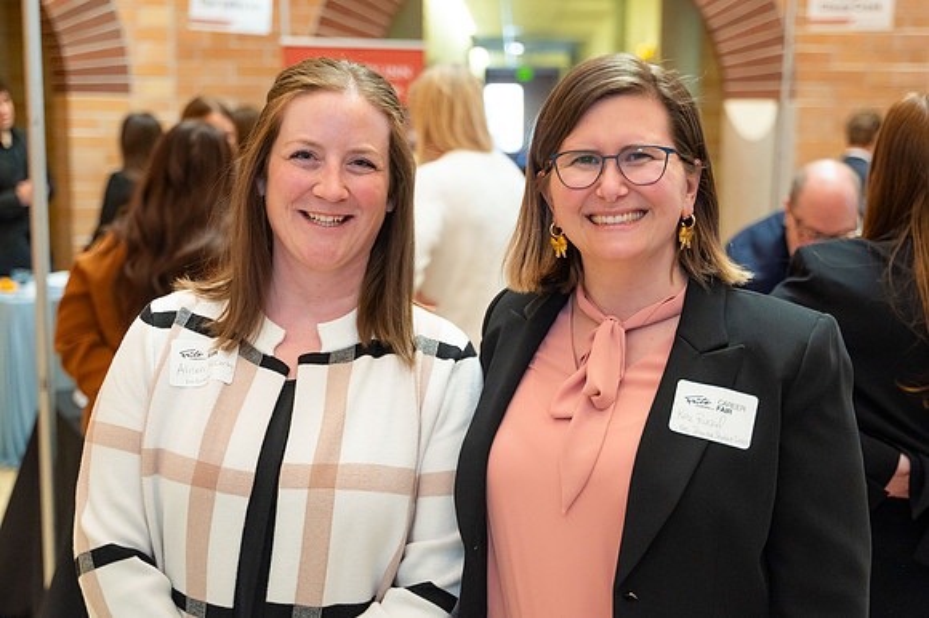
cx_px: 454
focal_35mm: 52
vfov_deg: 25.8
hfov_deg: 38.0
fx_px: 1350
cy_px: 317
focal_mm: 48
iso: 2500
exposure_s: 1/500
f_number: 2.8
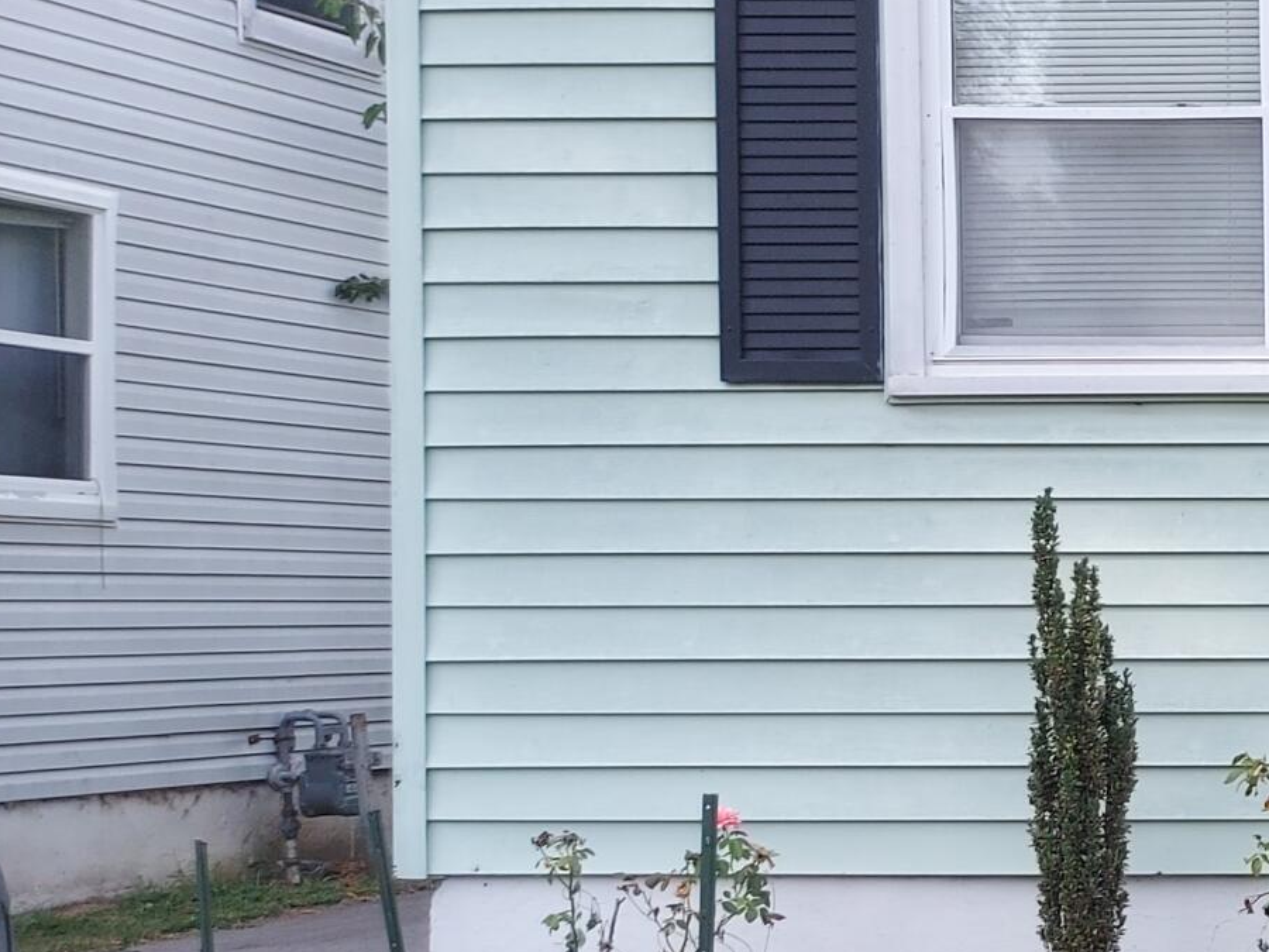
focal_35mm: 80
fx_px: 2933
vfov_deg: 18.4
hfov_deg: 19.8
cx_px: 2101
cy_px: 652
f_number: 1.8
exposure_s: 1/272
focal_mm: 5.23
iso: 32
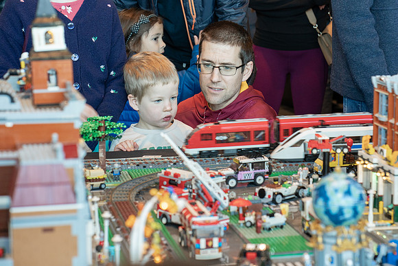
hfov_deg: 20.5
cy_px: 122
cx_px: 231
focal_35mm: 99
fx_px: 1098
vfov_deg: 13.8
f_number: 5.6
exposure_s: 1/100
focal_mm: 85
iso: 2000
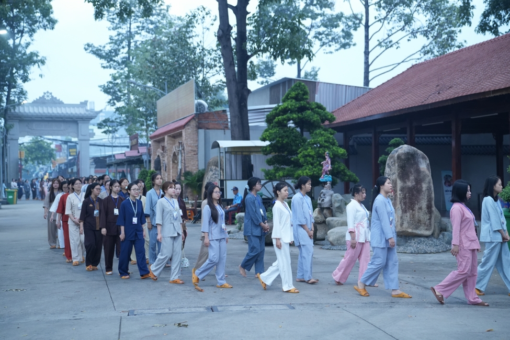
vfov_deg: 21.9
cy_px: 170
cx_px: 255
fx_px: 878
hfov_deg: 32.4
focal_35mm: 62
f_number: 2.8
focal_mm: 62
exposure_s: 1/160
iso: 2000
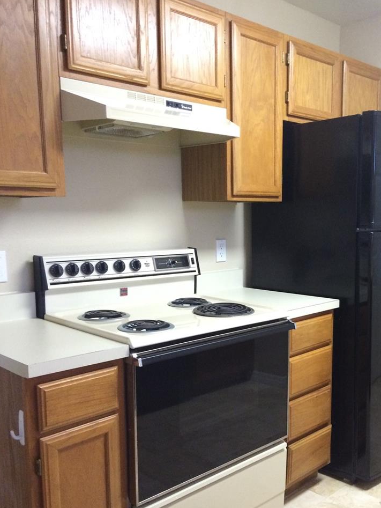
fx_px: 557
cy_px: 290
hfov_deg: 37.5
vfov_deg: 48.8
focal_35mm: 38
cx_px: 237
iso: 250
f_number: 2.2
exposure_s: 1/30
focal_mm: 4.12
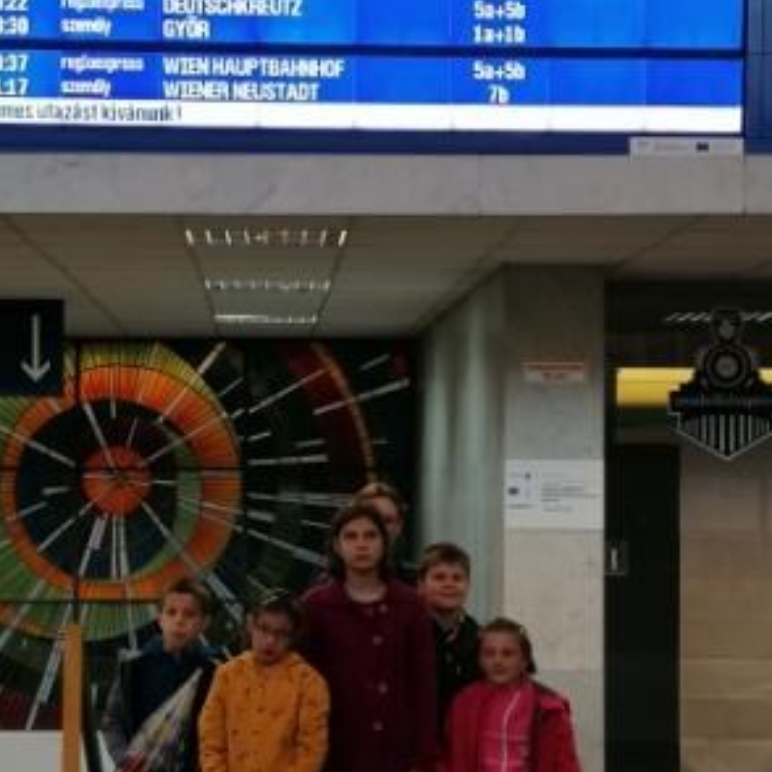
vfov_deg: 18.7
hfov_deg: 18.7
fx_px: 2347
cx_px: 352
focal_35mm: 93
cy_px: 457
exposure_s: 1/50
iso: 100
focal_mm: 4.75
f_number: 1.8
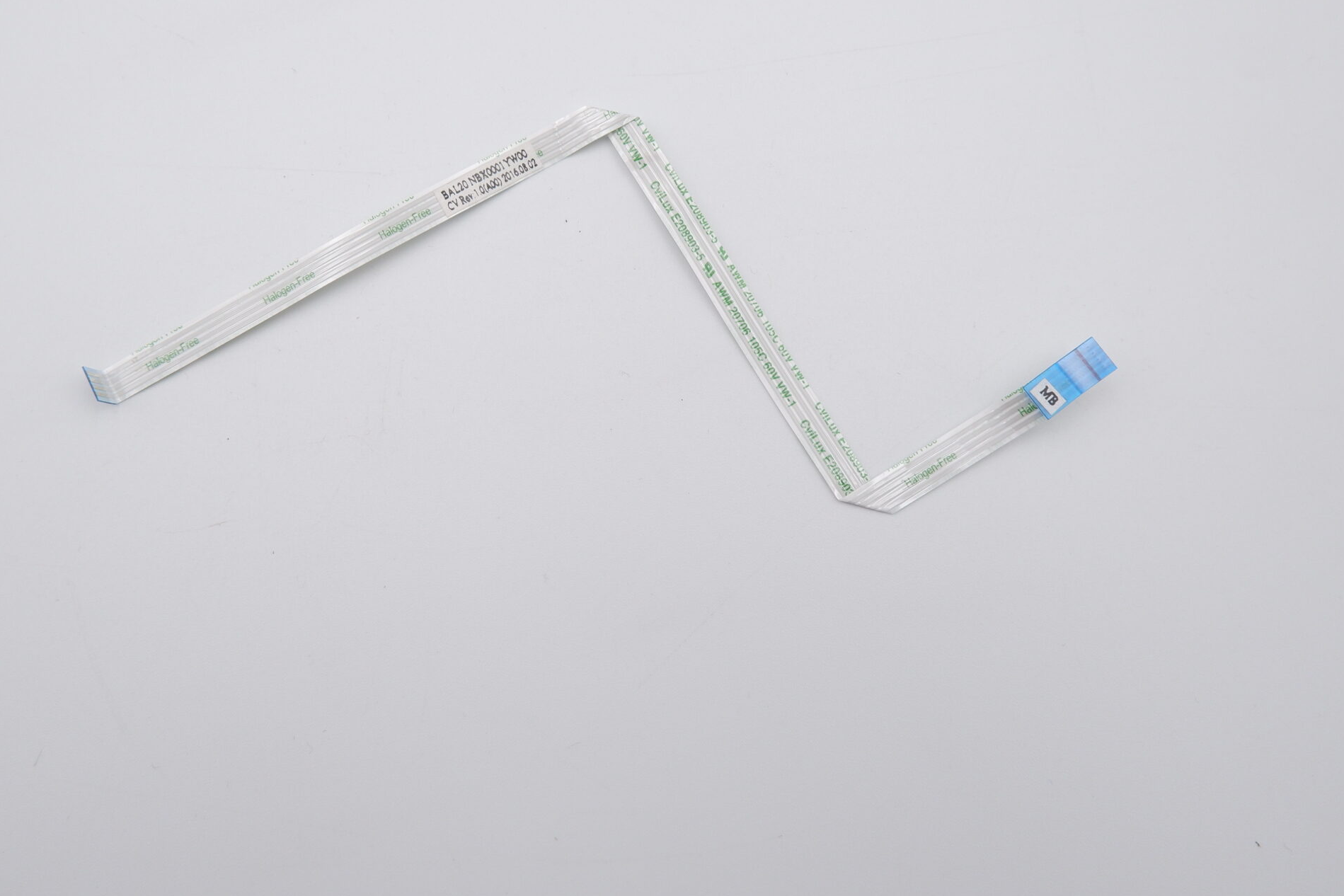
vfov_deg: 41.8
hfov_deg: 60.1
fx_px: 1157
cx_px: 587
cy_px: 302
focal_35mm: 31
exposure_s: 1/350
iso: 800
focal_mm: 15
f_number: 5.6
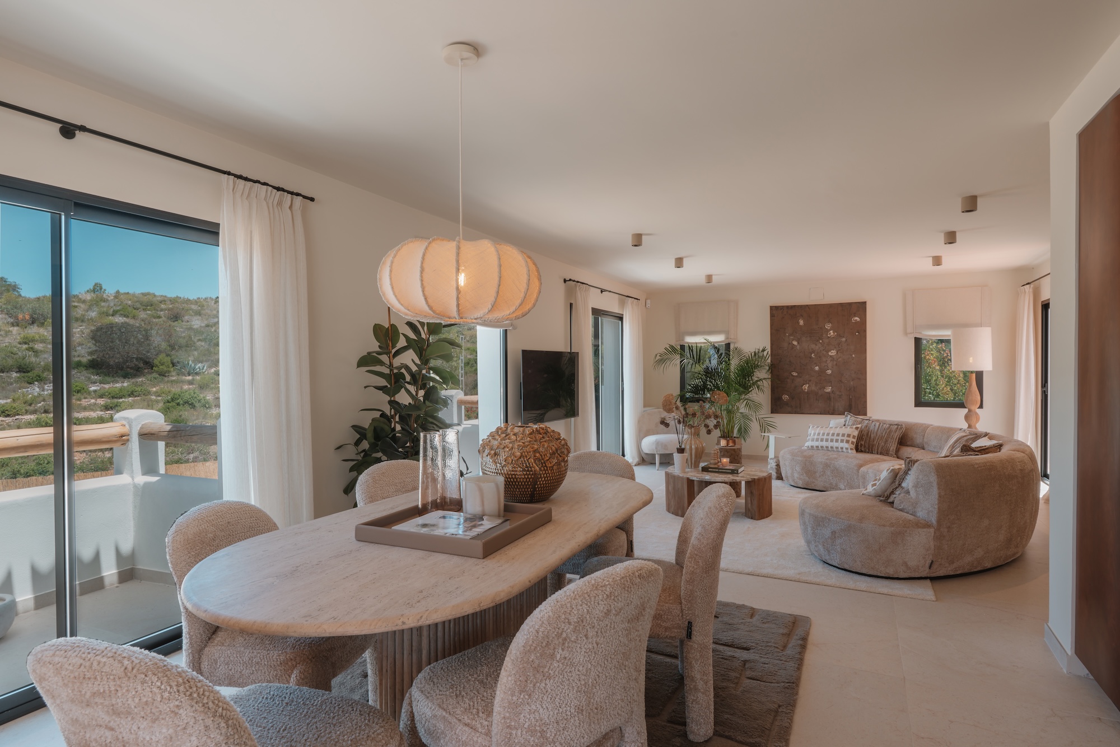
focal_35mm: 20
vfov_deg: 61.9
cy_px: 374
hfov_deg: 84.0
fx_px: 622
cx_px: 560
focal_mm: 20
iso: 80
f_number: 13
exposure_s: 1/50
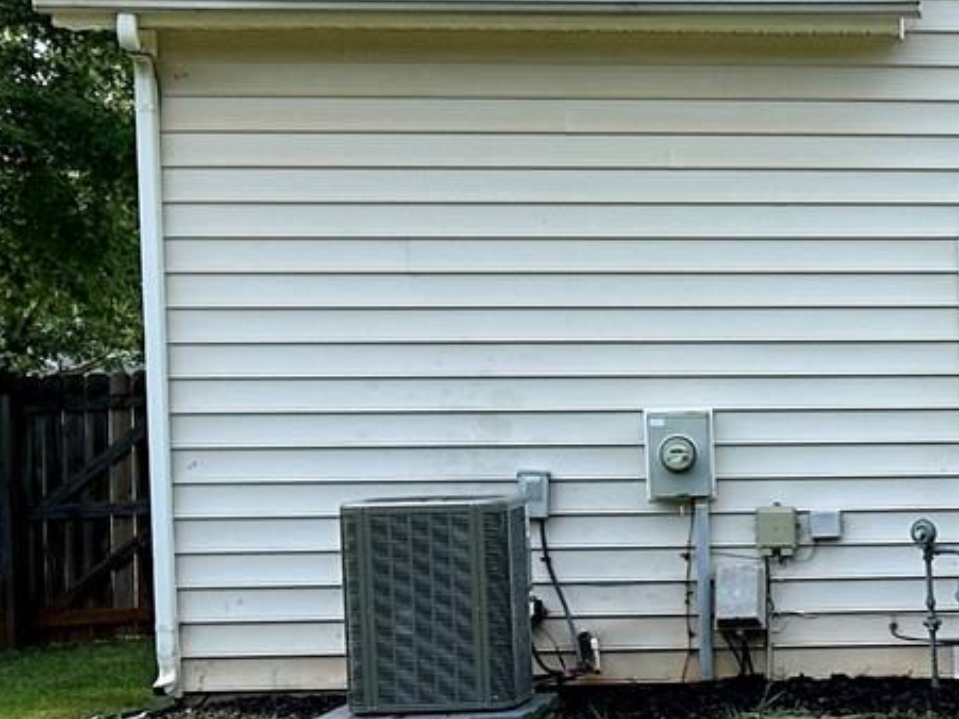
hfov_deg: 15.5
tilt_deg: -3.5
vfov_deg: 12.5
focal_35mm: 118
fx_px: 3268
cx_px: 1382
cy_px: 574
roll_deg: +1.3
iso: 50
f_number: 1.5
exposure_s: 1/1597
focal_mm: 5.7
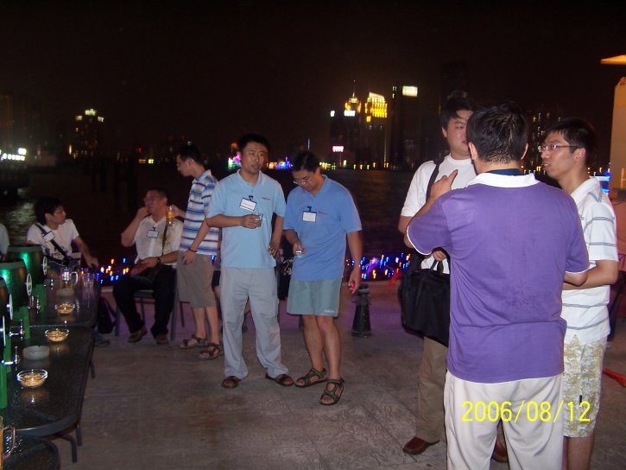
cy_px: 235
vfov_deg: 37.7
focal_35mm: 38
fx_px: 687
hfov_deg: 49.0
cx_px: 313
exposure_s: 1/2
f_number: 2.8
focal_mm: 6.3
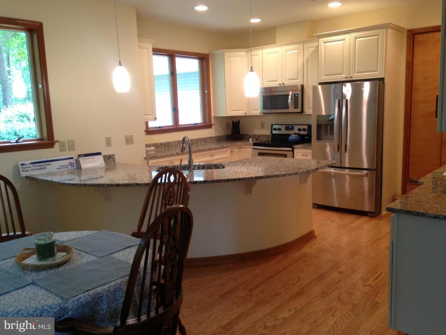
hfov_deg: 55.4
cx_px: 223
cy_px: 168
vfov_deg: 42.9
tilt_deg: -9.0
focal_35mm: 33
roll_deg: +2.4
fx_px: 425
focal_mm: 4.12
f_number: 2.4
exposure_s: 1/20
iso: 125
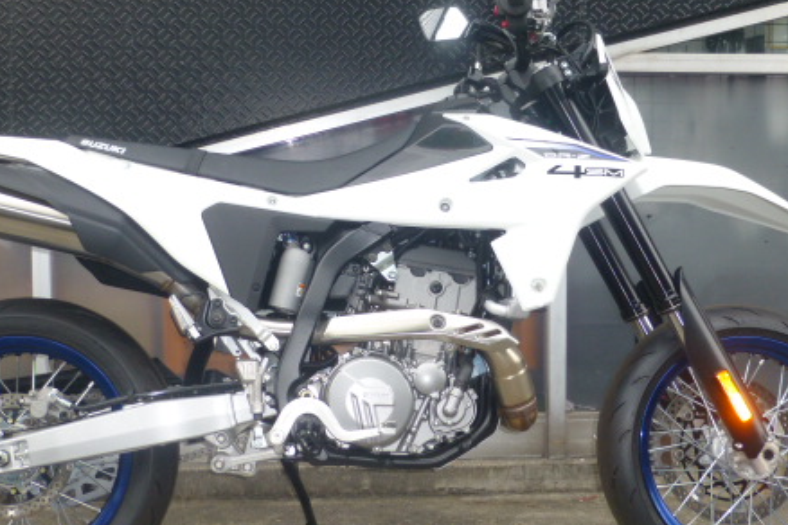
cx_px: 340
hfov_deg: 47.3
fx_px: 897
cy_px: 221
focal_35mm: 41
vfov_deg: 32.6
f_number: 3.4
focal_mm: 4.8
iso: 100
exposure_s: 1/60
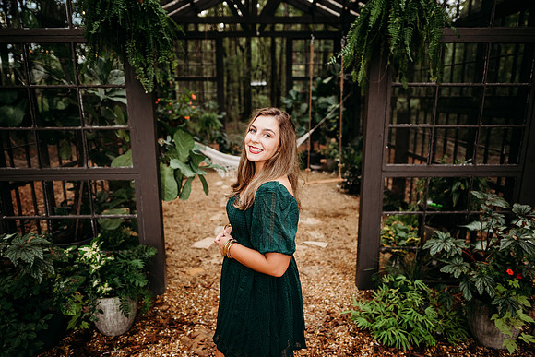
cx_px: 268
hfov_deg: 73.7
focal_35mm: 24
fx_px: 357
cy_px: 178
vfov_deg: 53.2
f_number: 2.2
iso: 320
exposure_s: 1/250
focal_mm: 24
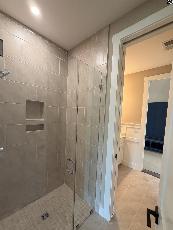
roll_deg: -3.7
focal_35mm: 15
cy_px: 122
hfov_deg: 81.7
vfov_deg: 98.0
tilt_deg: -3.3
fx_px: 100
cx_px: 85
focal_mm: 2.22
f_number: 2.2
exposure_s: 1/60
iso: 200
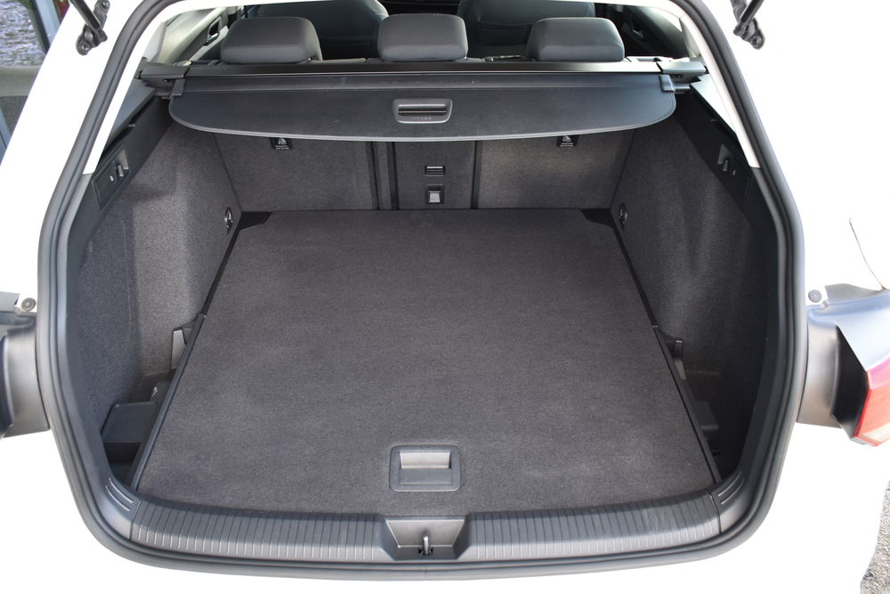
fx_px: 742
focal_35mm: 30
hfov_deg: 61.9
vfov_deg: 43.6
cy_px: 297
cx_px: 445
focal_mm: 20
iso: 400
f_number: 4.5
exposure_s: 1/80
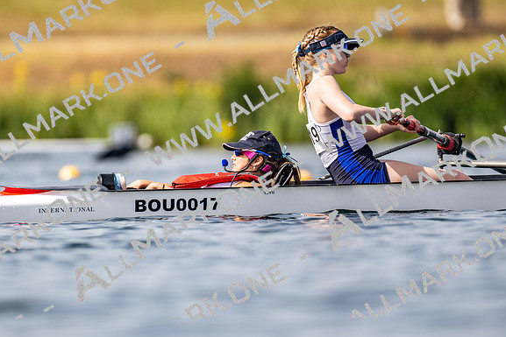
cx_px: 253
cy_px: 168
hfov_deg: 2.3
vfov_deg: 1.5
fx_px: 12723
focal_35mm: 905
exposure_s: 1/2500
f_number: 4
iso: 160
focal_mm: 600
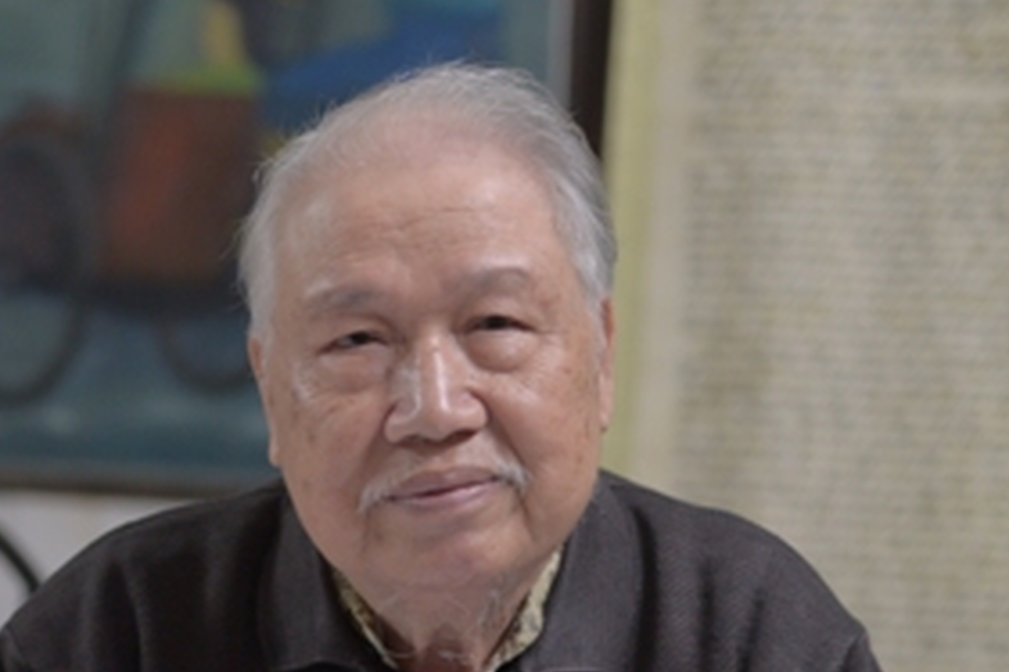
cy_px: 656
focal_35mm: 114
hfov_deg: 17.7
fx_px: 3193
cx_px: 104
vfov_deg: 11.9
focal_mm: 50
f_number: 2
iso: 800
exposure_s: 1/50
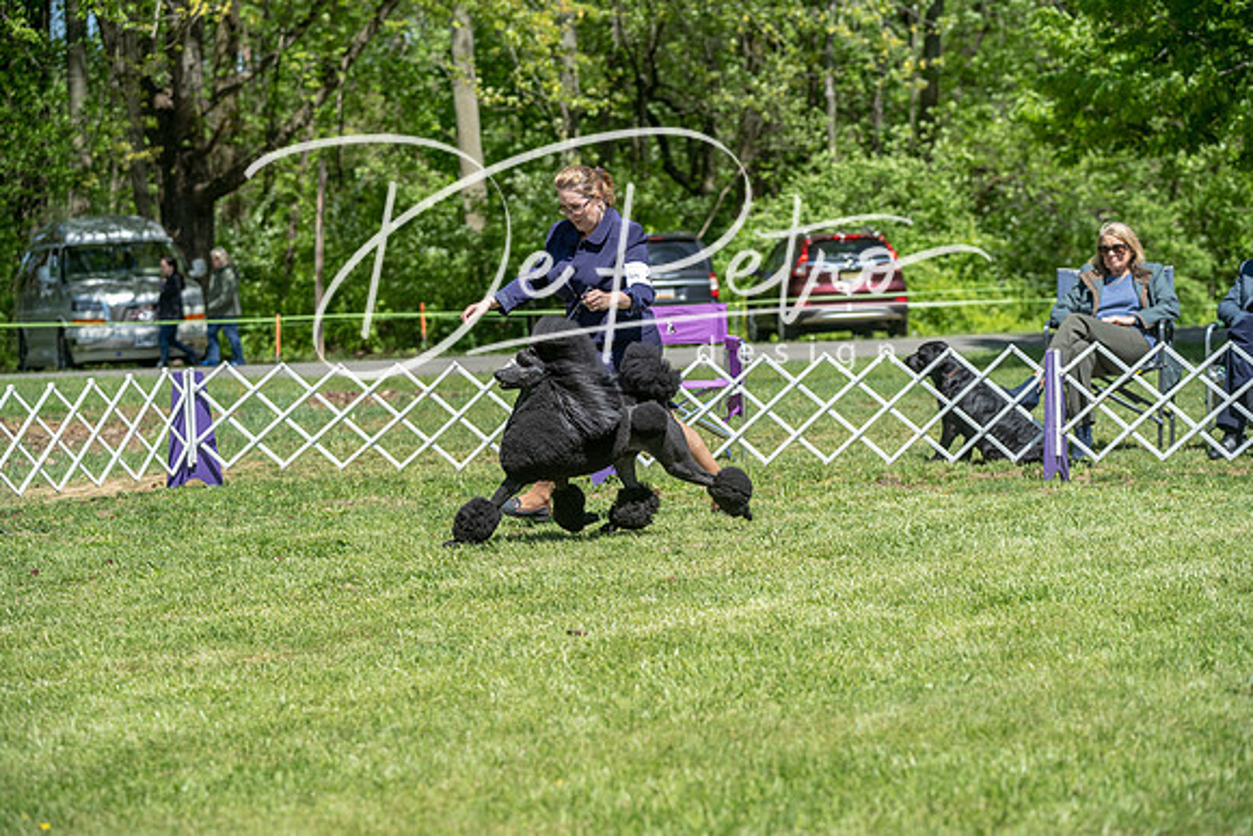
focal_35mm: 110
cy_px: 418
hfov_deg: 18.6
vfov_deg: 12.5
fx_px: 3829
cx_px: 626
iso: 250
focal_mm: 110
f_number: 5
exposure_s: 1/1000
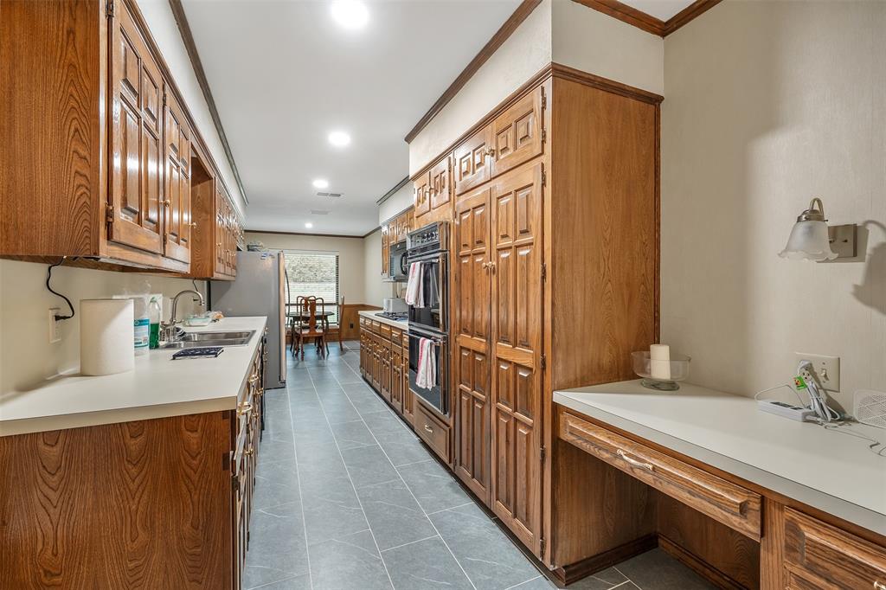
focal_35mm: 15
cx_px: 443
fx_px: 369
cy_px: 295
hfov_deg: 100.4
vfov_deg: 77.3
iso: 800
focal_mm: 15
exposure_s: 1/3
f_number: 8
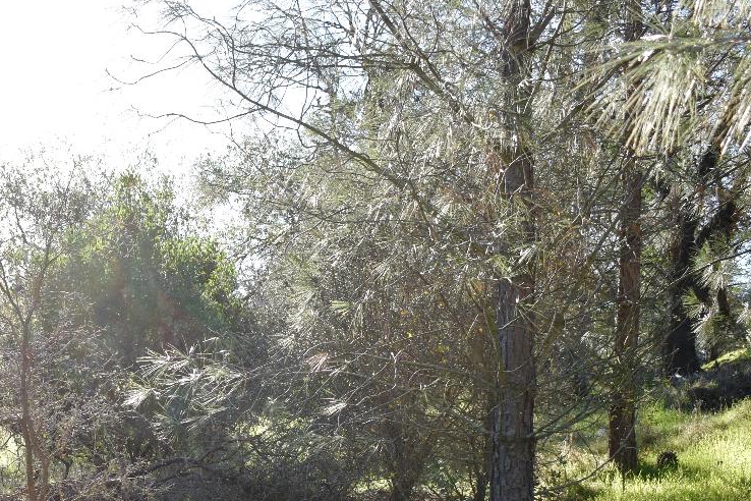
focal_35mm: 64
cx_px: 155
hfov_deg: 30.7
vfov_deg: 20.7
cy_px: 474
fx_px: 1335
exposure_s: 1/200
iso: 100
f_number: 5
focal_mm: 21
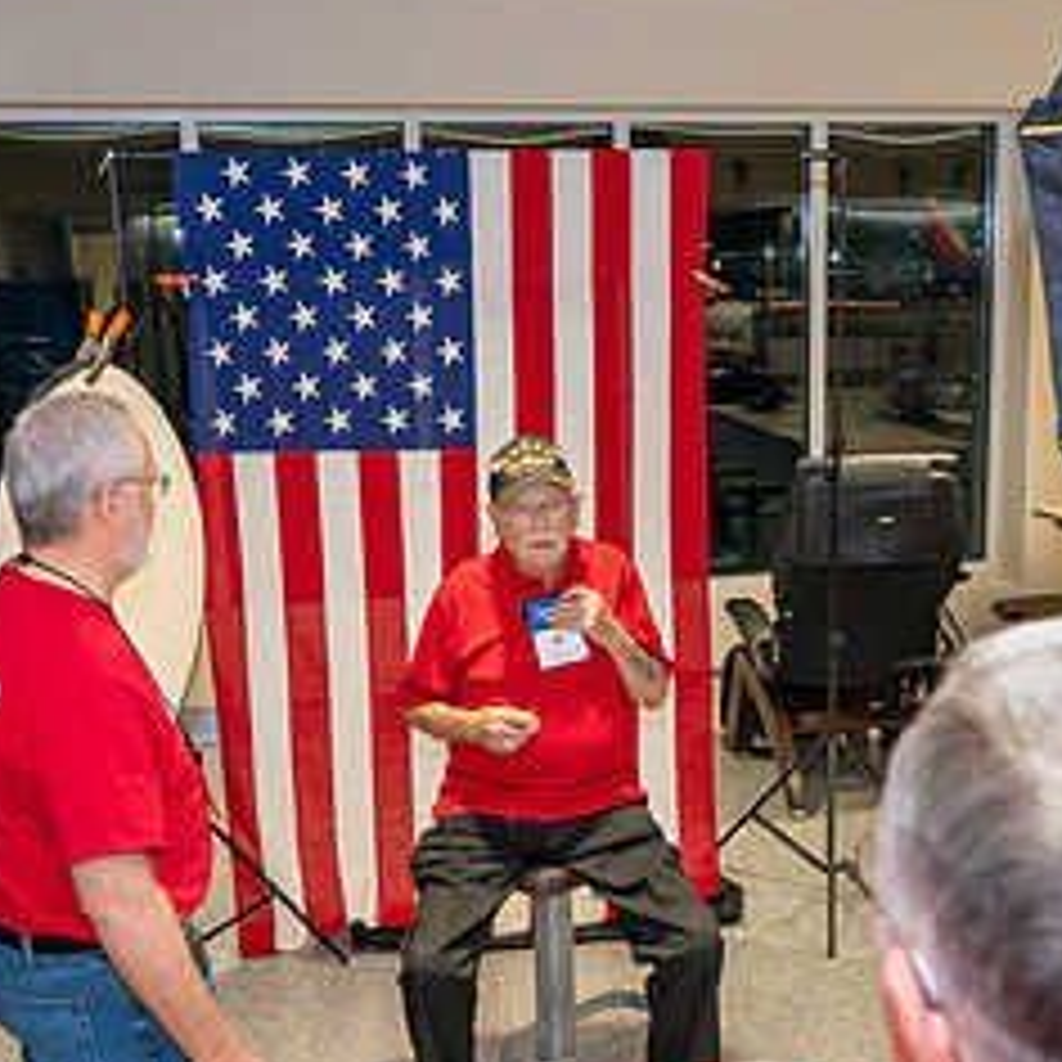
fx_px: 1735
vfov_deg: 33.8
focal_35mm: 50
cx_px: 657
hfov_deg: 33.9
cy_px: 666
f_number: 5
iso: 5000
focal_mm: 24
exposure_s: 1/160
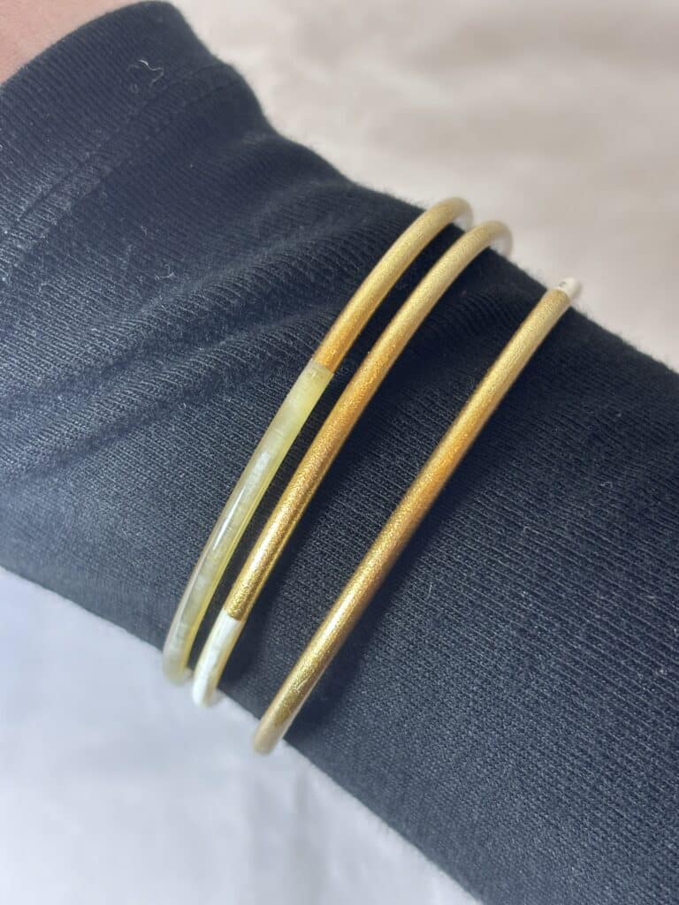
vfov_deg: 36.8
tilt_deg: -75.8
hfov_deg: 28.0
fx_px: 1360
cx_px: 340
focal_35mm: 52
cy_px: 452
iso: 40
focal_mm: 5.96
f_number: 1.6
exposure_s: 1/50
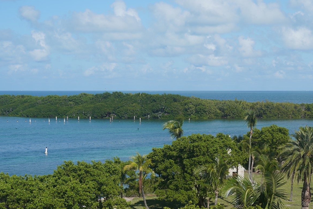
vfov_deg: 16.8
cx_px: 246
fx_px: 704
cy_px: 147
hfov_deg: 24.7
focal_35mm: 81
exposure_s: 1/320
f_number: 9
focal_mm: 47
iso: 100
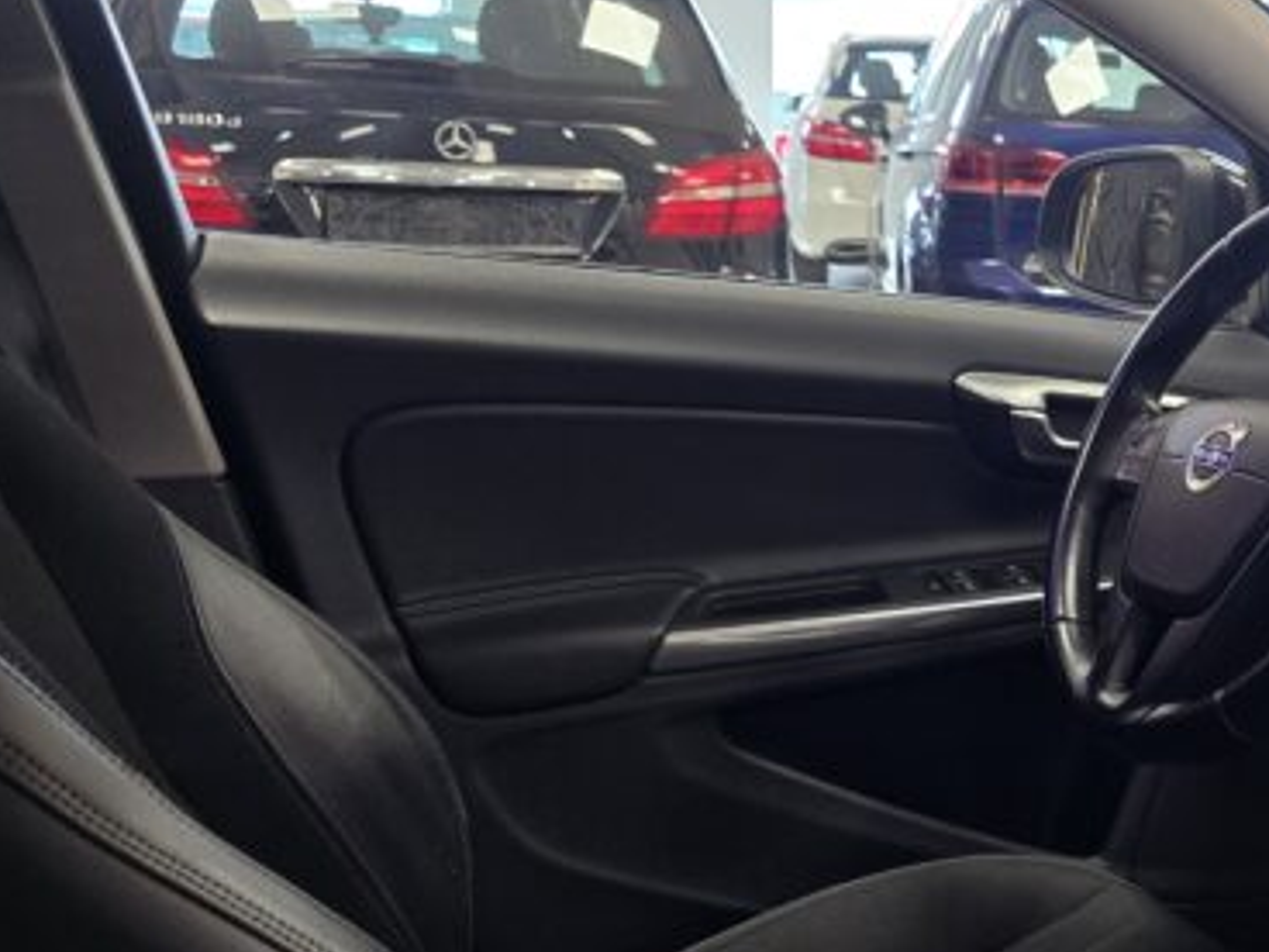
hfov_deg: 34.3
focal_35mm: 50
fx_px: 1833
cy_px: 442
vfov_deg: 29.1
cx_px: 1307
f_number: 1.7
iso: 200
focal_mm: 6.3
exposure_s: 1/100
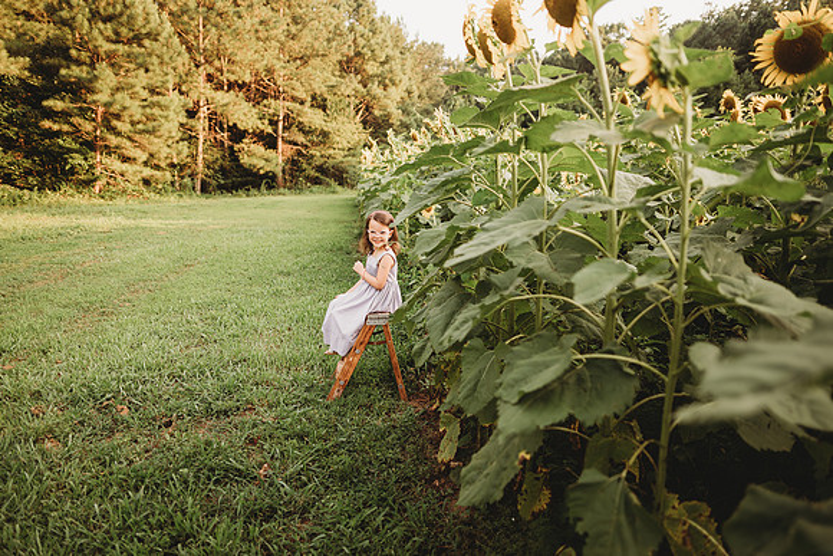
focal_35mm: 24
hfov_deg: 73.7
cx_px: 416
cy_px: 278
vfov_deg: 53.2
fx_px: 555
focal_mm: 24
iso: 125
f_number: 2.2
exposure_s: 1/320
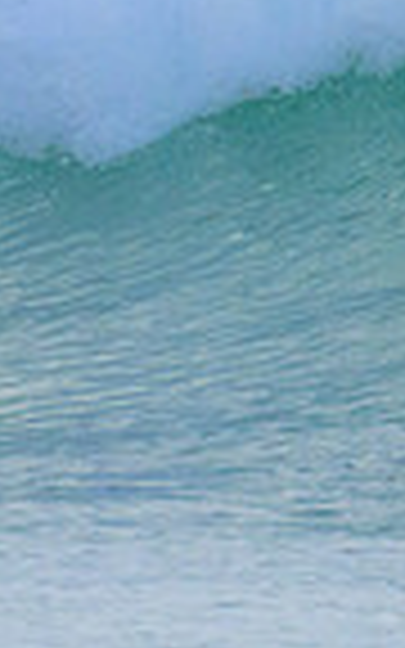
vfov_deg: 0.5
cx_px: -130
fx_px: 79223
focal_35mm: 4486
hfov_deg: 0.3
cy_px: -31
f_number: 13
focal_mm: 800
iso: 2000
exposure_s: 1/2000
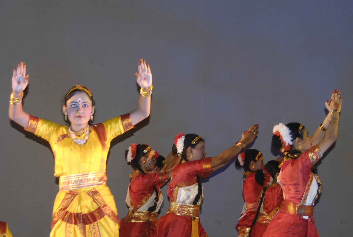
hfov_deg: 19.9
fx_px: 1002
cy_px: 161
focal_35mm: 102
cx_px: 129
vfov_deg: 13.5
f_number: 5
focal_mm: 38
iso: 640
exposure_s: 1/100
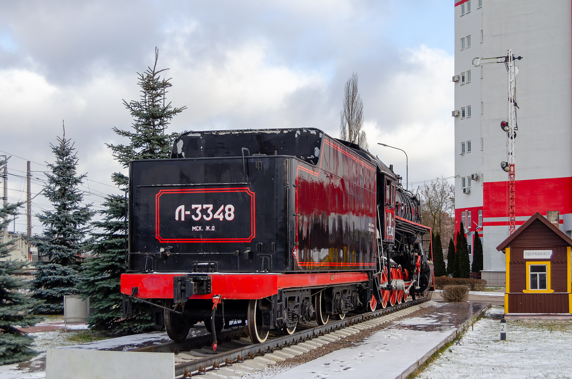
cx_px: 286
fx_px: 761
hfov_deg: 41.2
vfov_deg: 28.0
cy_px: 190
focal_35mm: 48
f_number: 6.3
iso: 400
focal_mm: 32
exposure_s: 1/640
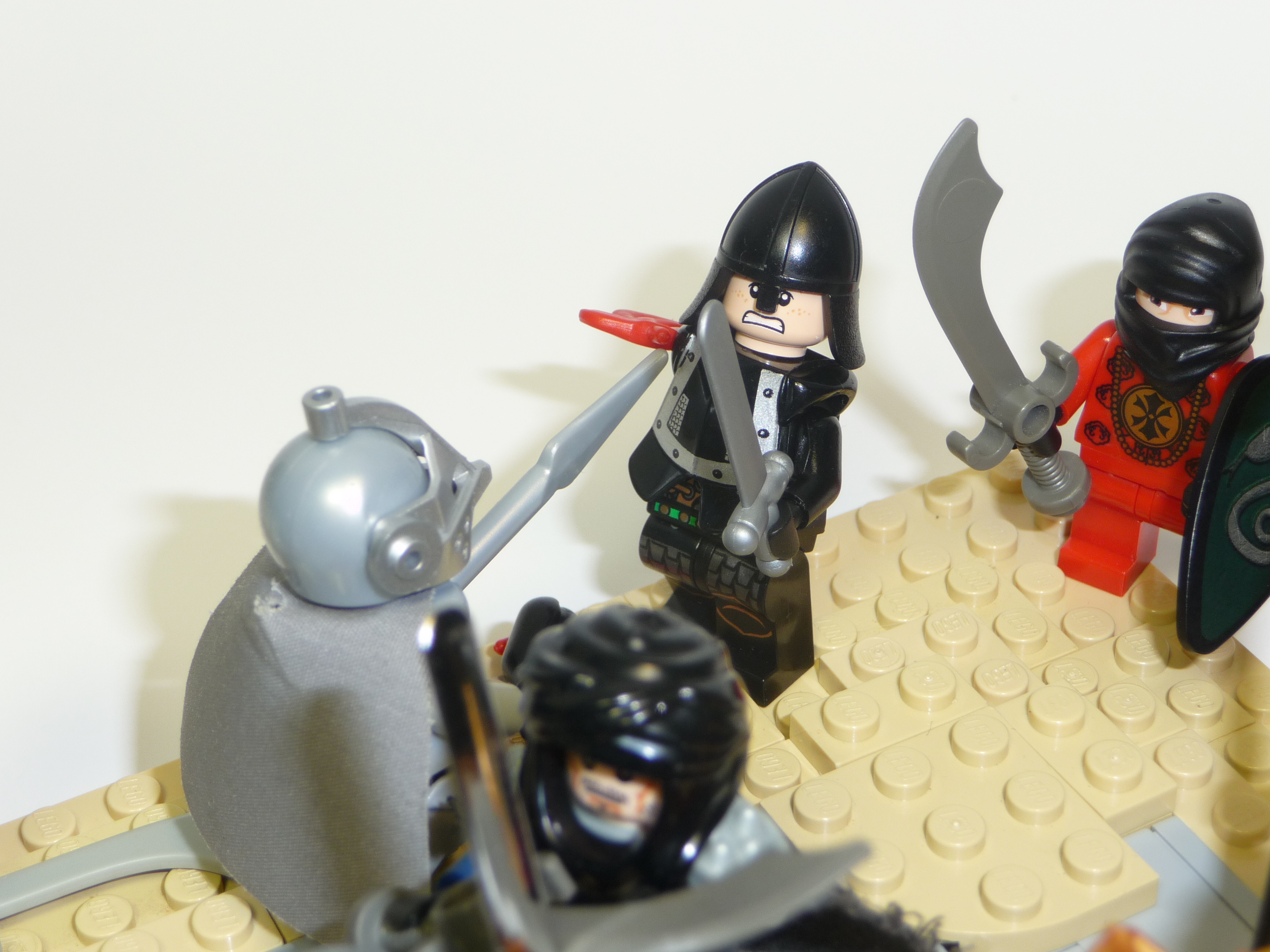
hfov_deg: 27.0
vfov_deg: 20.4
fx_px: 2642
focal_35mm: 72
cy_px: 476
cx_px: 635
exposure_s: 1/40
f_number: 4.6
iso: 100
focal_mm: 12.2
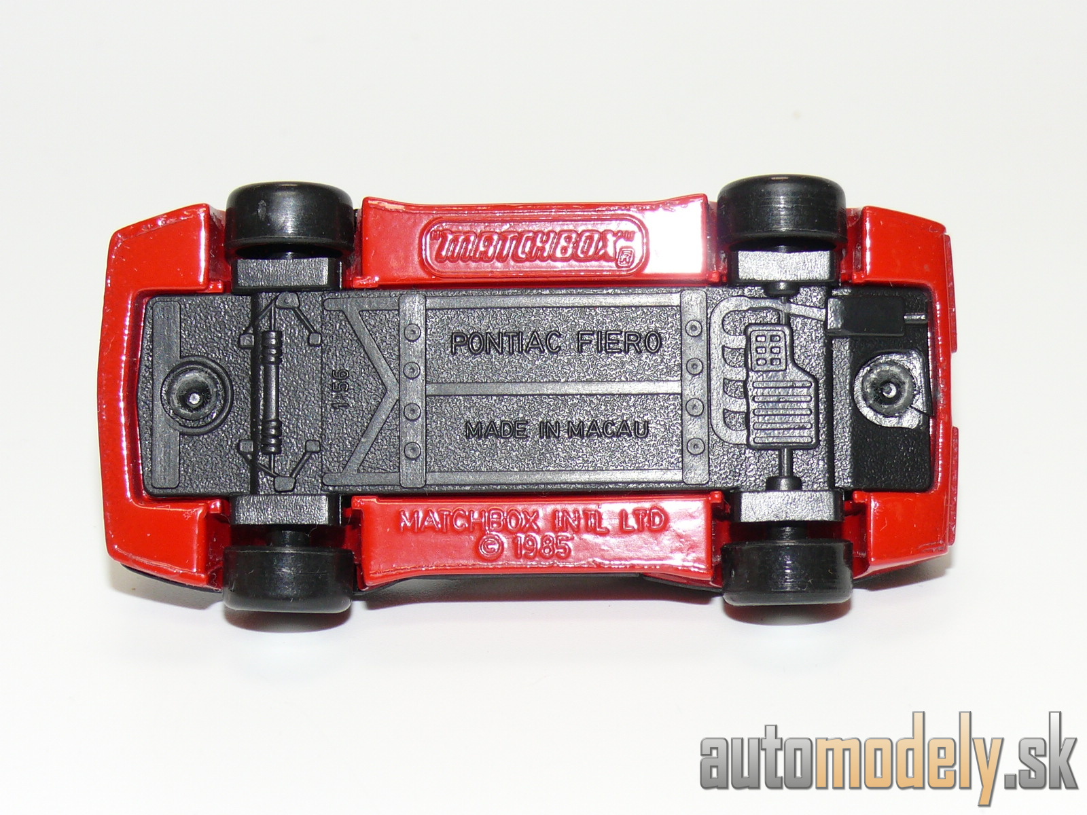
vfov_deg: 15.2
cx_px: 544
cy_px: 408
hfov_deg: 20.2
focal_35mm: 97
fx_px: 3046
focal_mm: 13
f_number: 4
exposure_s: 1/30
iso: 100
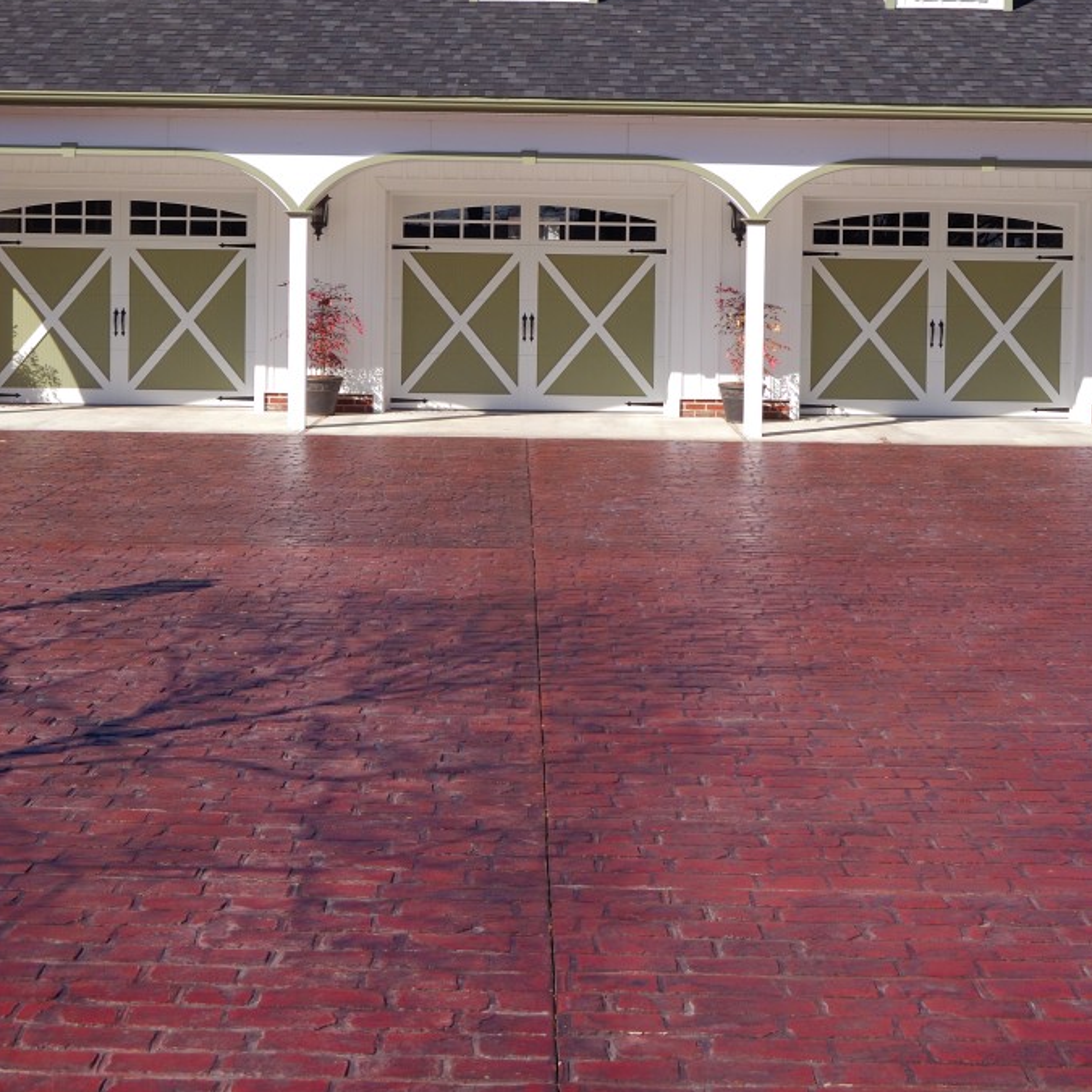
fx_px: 2070
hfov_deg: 29.6
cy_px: 328
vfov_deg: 29.3
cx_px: 549
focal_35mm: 58
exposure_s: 1/250
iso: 200
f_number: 10
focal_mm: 30
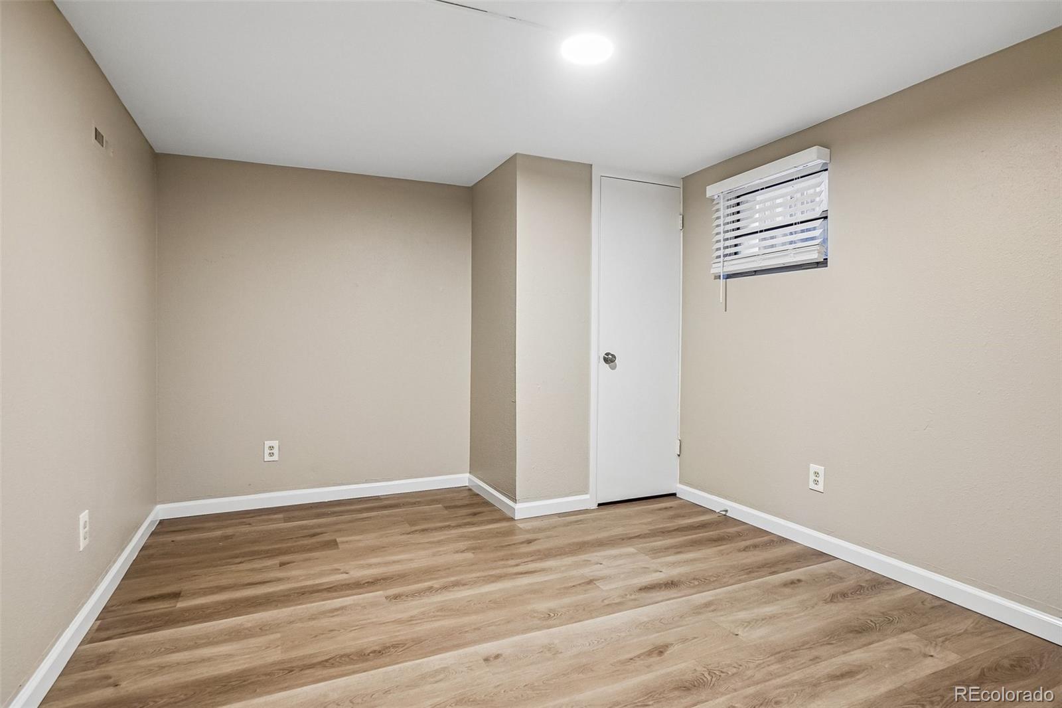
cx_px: 531
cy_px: 354
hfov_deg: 90.0
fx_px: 531
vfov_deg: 67.4
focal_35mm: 18
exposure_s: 1/2.5
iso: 400
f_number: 8
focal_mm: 12
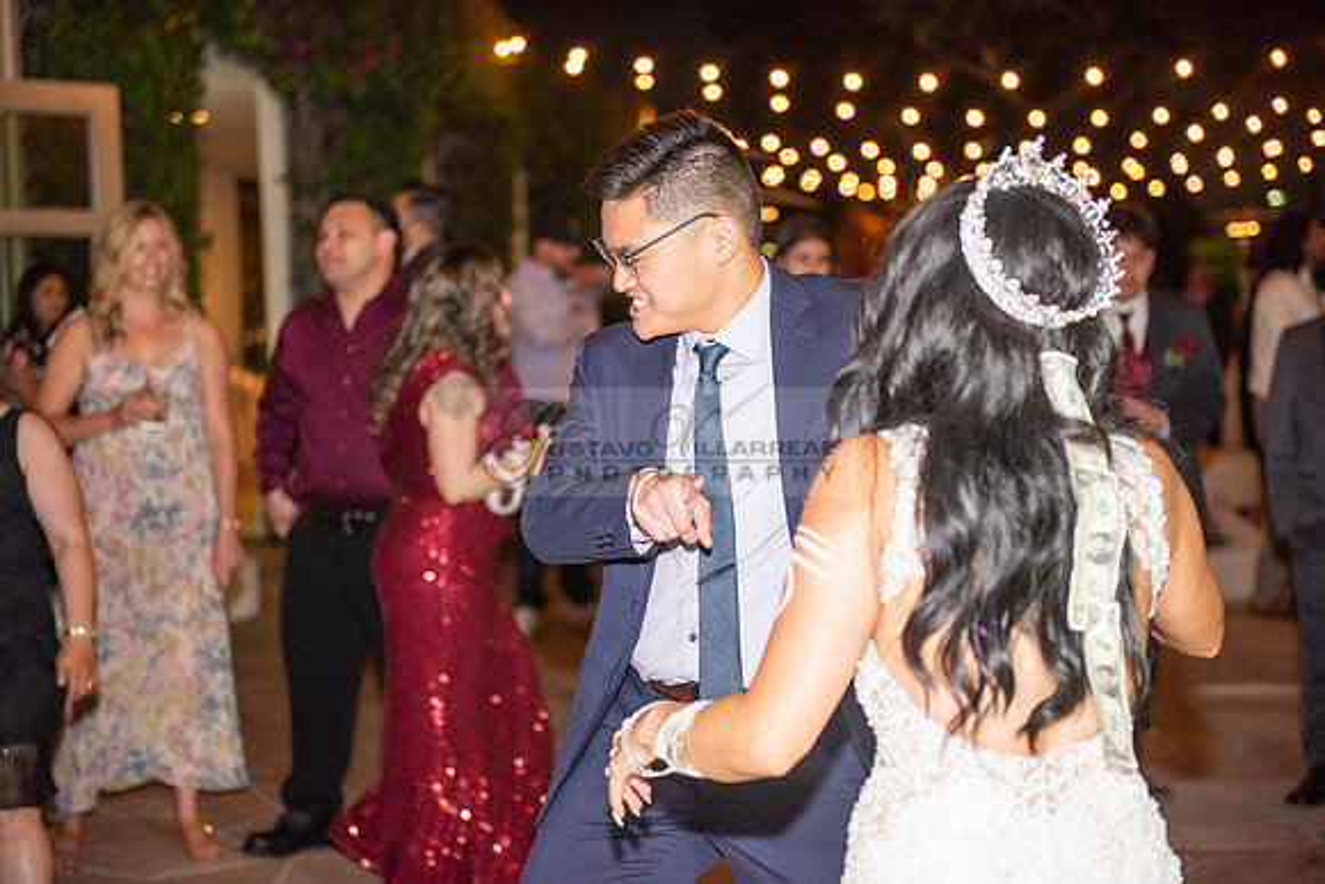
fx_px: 2430
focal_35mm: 66
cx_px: 662
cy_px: 442
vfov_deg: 20.6
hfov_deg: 30.5
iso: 1250
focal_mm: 66
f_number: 2.8
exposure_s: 1/125
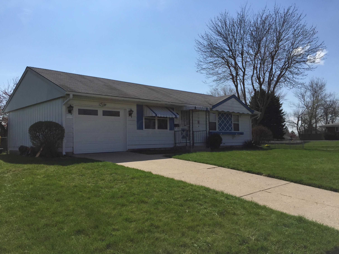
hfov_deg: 61.7
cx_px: 170
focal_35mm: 29
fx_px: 284
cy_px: 127
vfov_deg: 48.2
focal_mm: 4.15
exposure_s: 1/3968
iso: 32
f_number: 2.2
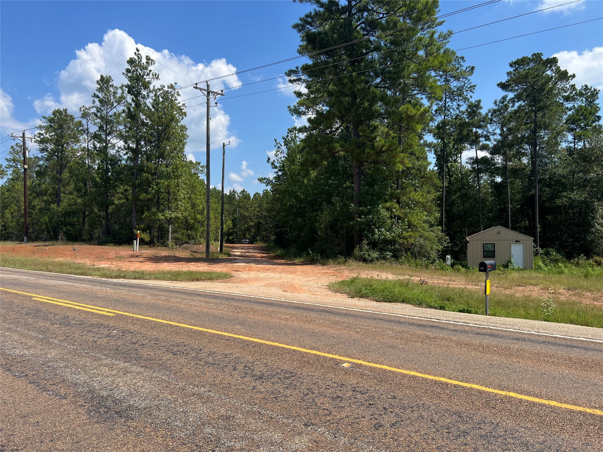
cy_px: 226
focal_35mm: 26
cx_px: 302
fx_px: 453
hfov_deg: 67.3
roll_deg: +0.3
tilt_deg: +1.0
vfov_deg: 53.1
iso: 50
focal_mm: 5.7
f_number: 1.5
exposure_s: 1/3968
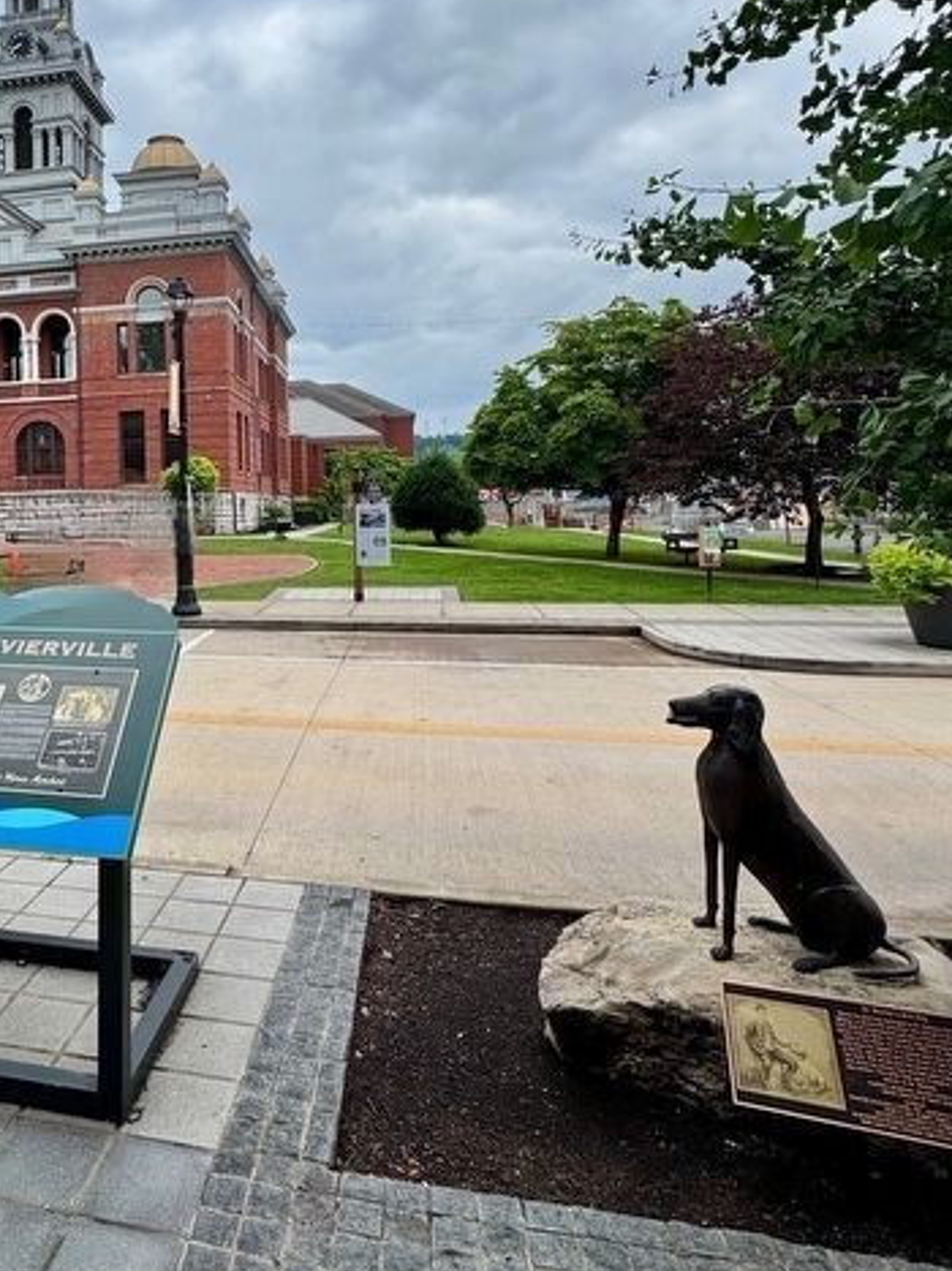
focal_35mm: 24
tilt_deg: +1.9
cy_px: 482
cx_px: 204
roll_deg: +2.4
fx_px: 880
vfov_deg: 70.5
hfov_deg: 53.4
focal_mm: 2.22
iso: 40
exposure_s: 1/625
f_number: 2.2
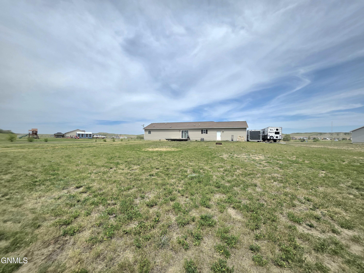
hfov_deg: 106.2
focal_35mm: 13
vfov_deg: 89.9
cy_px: 136
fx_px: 137
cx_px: 182
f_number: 1.9
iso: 40
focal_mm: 2.2
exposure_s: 1/5000
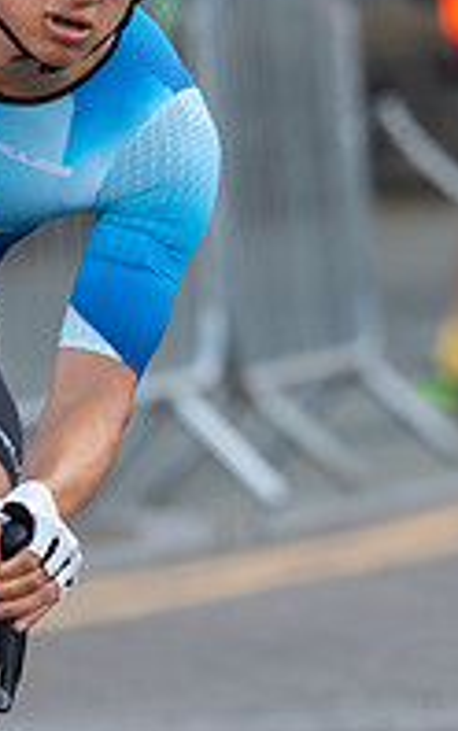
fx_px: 14139
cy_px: 46
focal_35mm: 709
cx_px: 51
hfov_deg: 1.9
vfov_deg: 3.0
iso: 500
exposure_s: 1/800
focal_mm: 165
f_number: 3.2
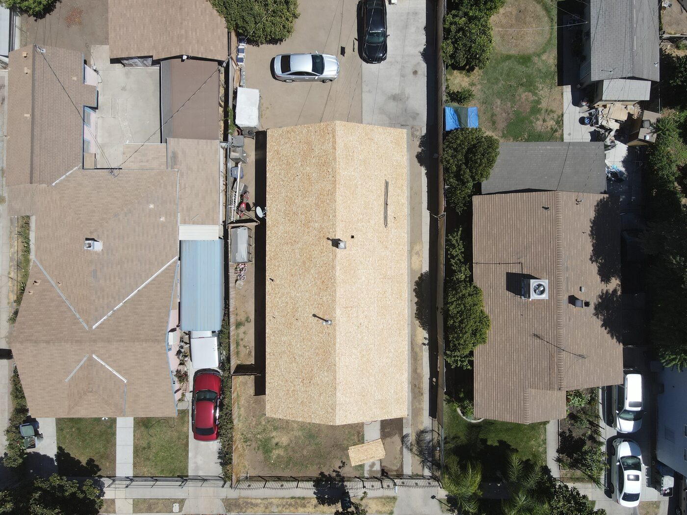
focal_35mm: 24
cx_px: 344
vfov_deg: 56.8
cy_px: 258
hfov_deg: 71.6
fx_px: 476
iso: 100
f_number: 2.8
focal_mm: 4.5
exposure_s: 1/1000
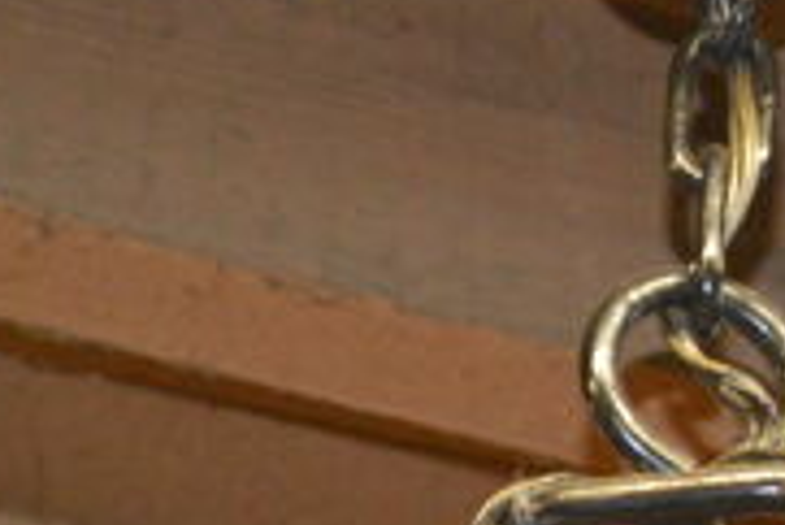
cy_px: 453
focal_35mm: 238
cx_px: 893
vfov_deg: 5.8
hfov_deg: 8.6
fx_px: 5194
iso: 3200
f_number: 5.3
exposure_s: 1/60
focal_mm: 48
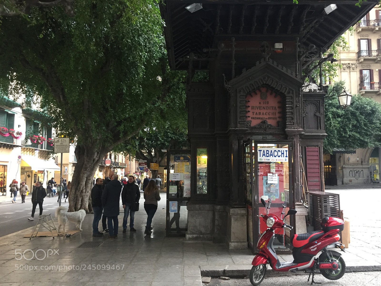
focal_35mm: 29
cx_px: 190
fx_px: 319
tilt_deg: +5.7
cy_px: 143
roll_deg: -0.2
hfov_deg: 61.7
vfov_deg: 48.2
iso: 160
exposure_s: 1/33
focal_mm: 4.15
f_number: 2.2
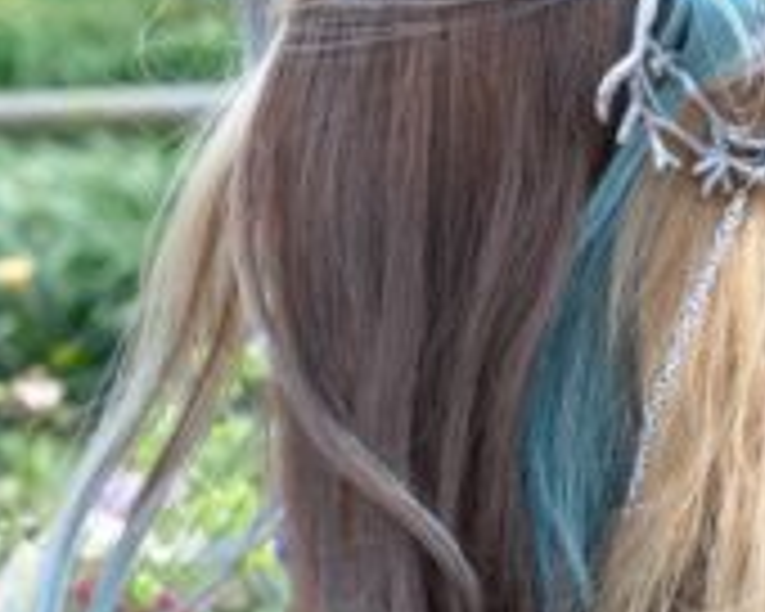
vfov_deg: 10.6
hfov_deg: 13.1
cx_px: 596
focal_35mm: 146
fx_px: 3306
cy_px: 184
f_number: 11
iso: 500
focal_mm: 66
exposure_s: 1/320
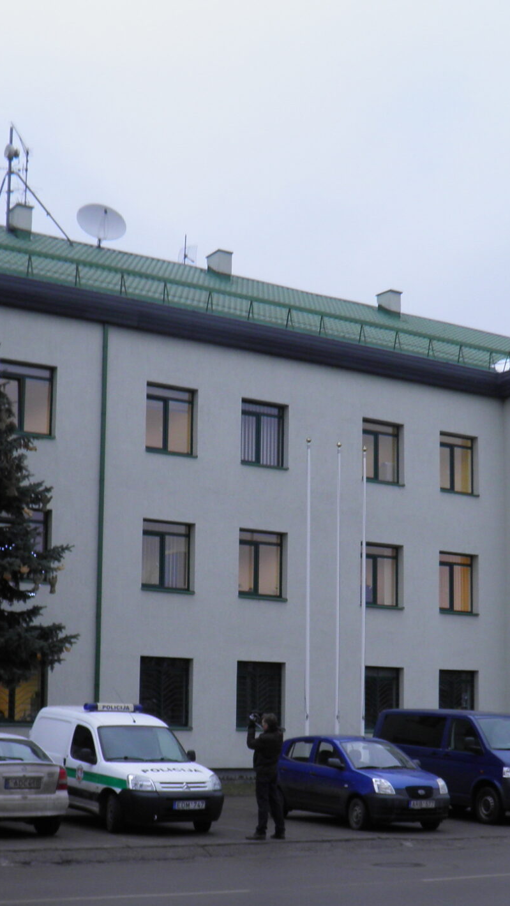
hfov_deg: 21.8
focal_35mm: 55
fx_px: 1322
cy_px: 602
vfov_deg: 37.4
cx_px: 239
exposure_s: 1/30
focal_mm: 4.9
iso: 64
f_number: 2.8
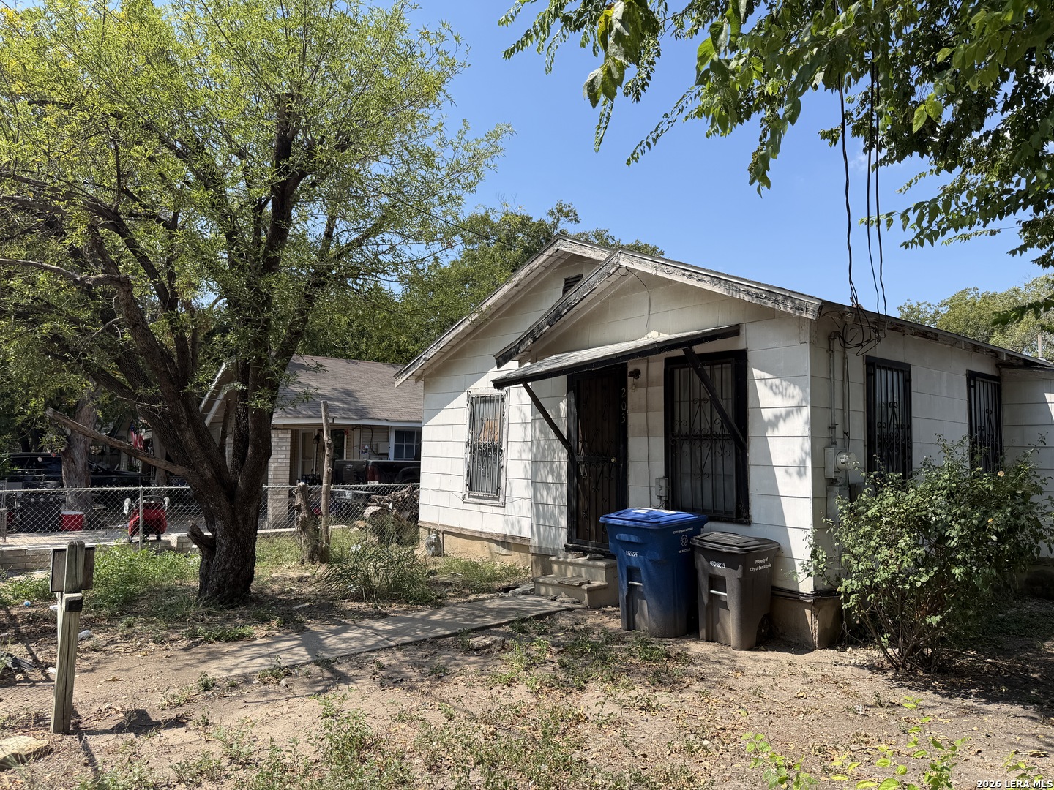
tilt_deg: +4.6
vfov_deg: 56.8
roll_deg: -0.2
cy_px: 395
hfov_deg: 71.6
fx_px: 731
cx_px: 527
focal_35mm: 24
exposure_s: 1/2525
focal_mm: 6.76
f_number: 1.78
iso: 80
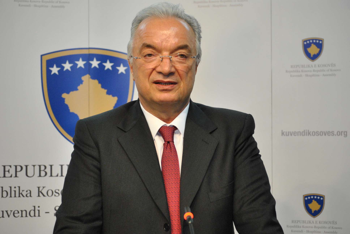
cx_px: 175
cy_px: 117
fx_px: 964
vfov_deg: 13.9
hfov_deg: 20.6
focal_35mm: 99
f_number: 4.2
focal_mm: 66
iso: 800
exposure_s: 1/60
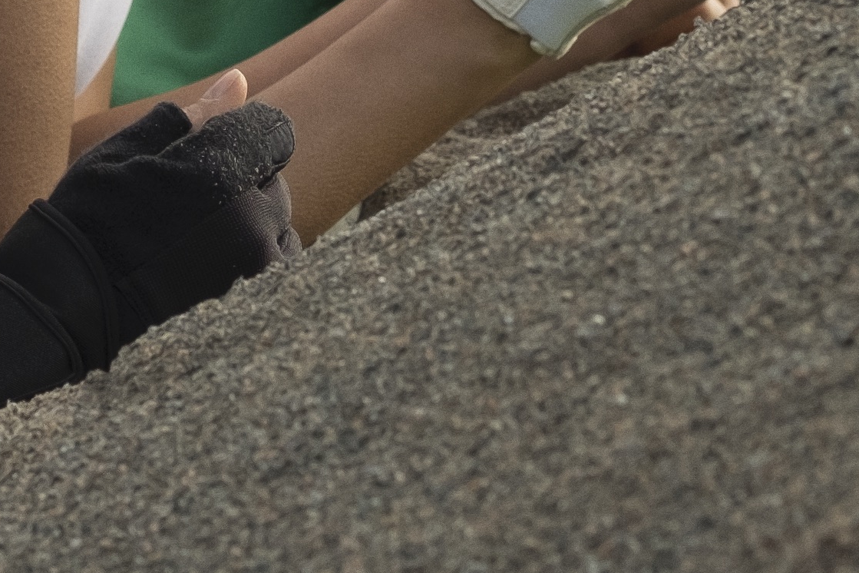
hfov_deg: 2.8
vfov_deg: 1.9
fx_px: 17274
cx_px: 363
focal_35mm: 724
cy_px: -563
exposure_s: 1/320
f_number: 5.6
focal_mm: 90
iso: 200
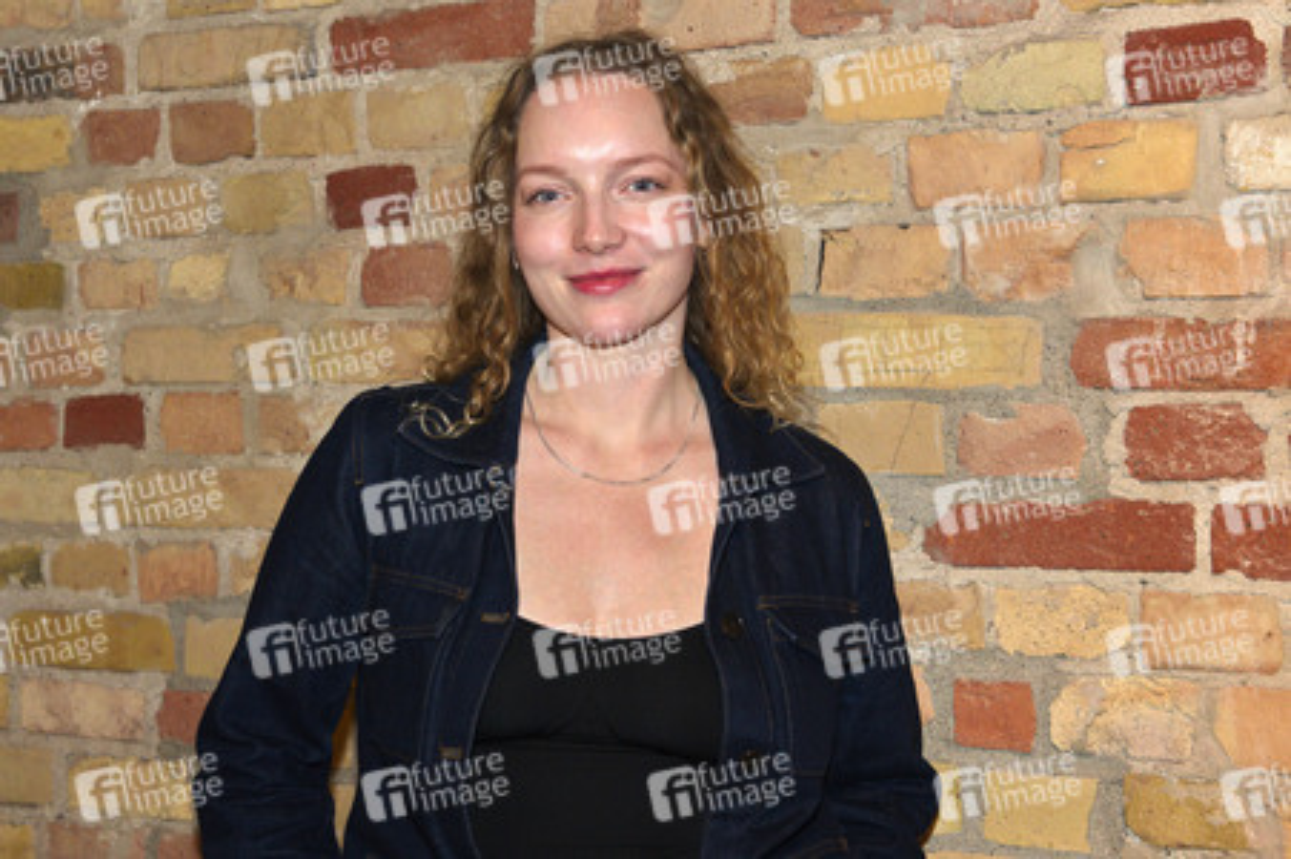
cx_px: 646
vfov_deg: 27.0
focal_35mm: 50
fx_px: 1792
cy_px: 430
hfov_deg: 39.6
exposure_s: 1/160
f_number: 5
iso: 1600
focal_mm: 50
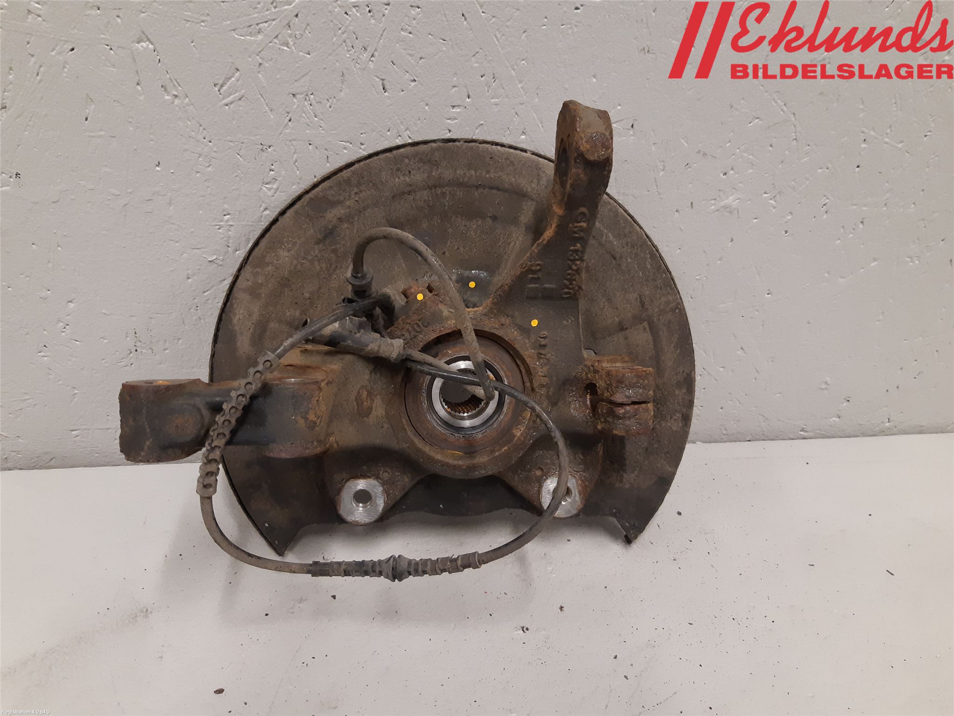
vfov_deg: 53.1
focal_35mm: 26
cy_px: 358
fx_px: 717
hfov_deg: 67.3
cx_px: 477
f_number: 1.7
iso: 160
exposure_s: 1/50
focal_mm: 3.93
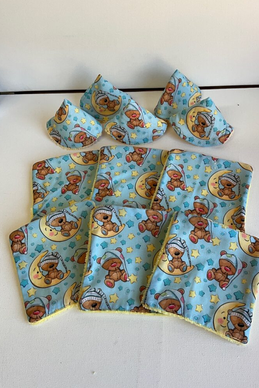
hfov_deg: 42.2
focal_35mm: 31
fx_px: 335
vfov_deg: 60.3
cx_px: 147
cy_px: 191
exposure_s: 1/100
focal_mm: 3
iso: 20
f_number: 1.8
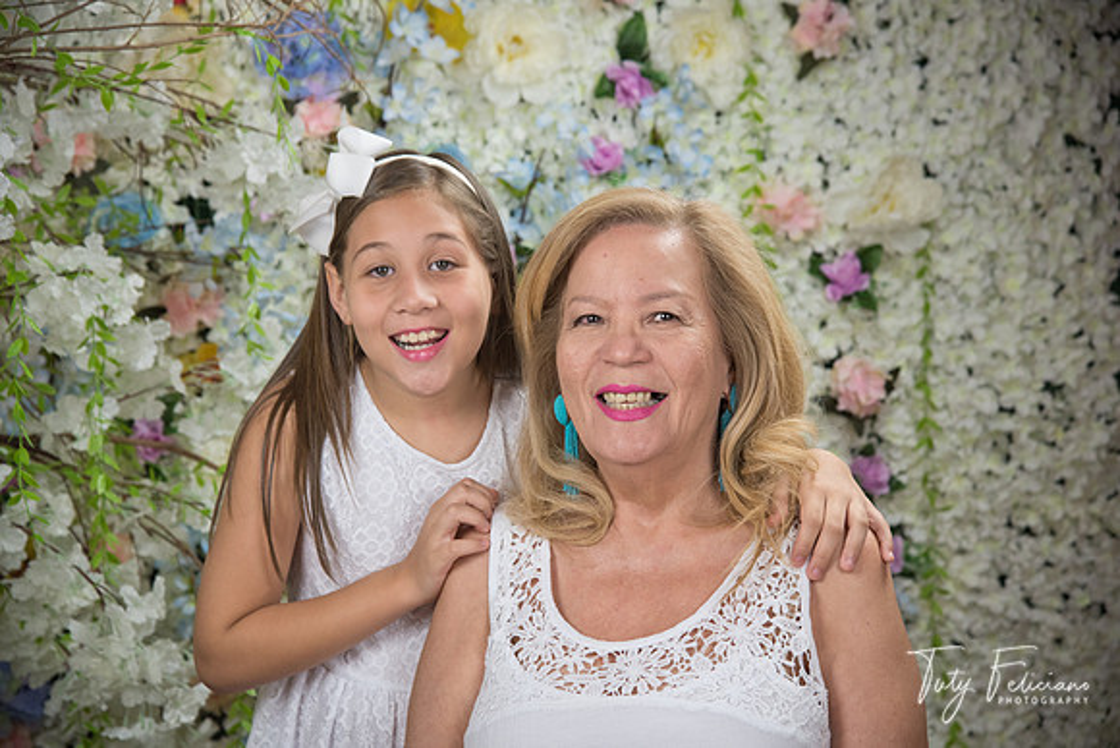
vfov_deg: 14.9
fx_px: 2863
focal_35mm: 92
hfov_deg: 22.1
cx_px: 560
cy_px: 374
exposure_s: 1/125
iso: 1250
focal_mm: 92
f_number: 5
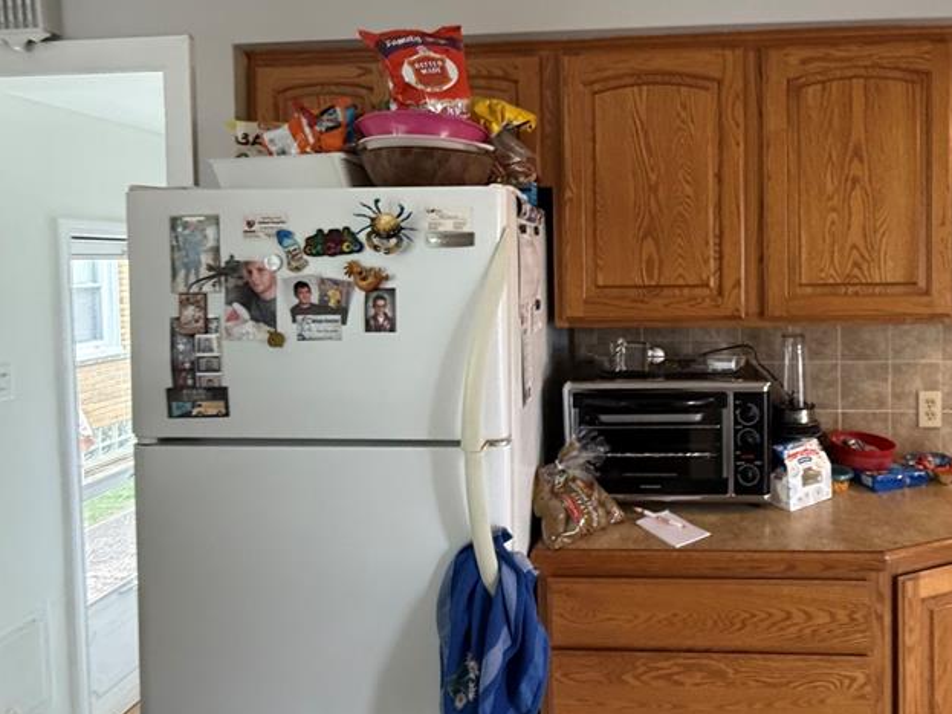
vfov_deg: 58.3
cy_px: 280
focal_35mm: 23
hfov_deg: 72.4
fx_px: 632
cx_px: 610
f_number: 2.2
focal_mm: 2.22
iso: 400
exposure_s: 1/60
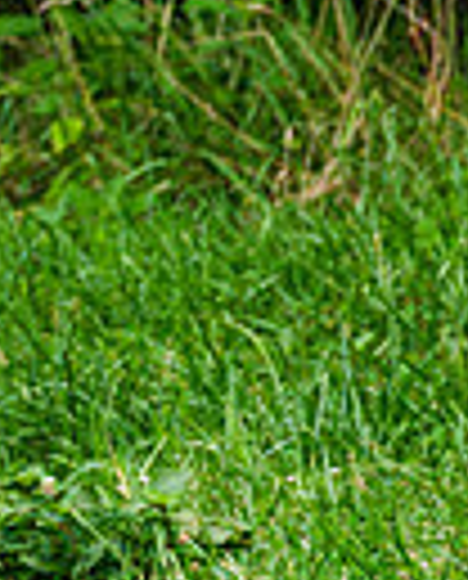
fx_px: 43685
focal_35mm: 2535
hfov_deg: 0.6
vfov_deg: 0.8
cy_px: -40
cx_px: -862
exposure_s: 1/160
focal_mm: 500
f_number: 7.1
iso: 250
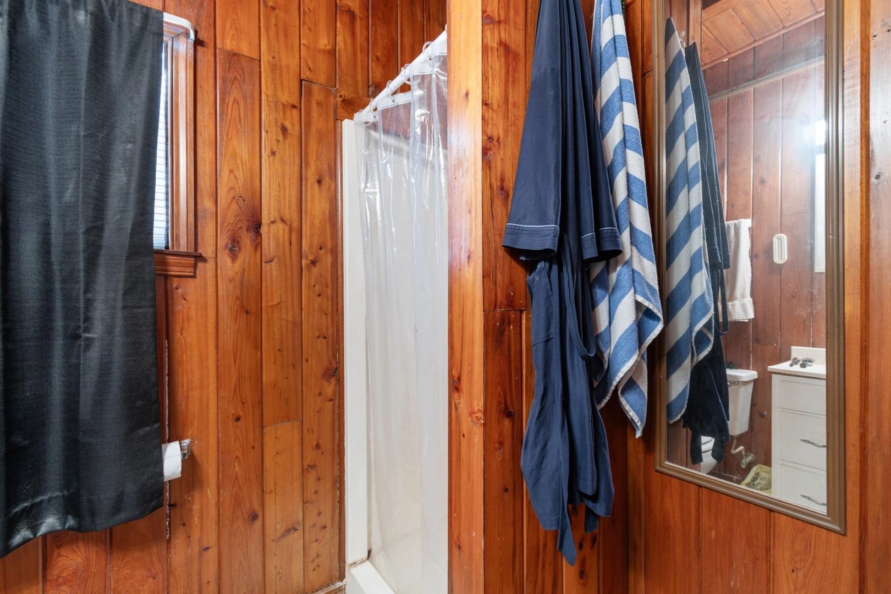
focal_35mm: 15
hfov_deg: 100.4
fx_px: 371
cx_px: 446
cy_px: 297
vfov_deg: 77.3
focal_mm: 10
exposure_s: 2.5
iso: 100
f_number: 4.5
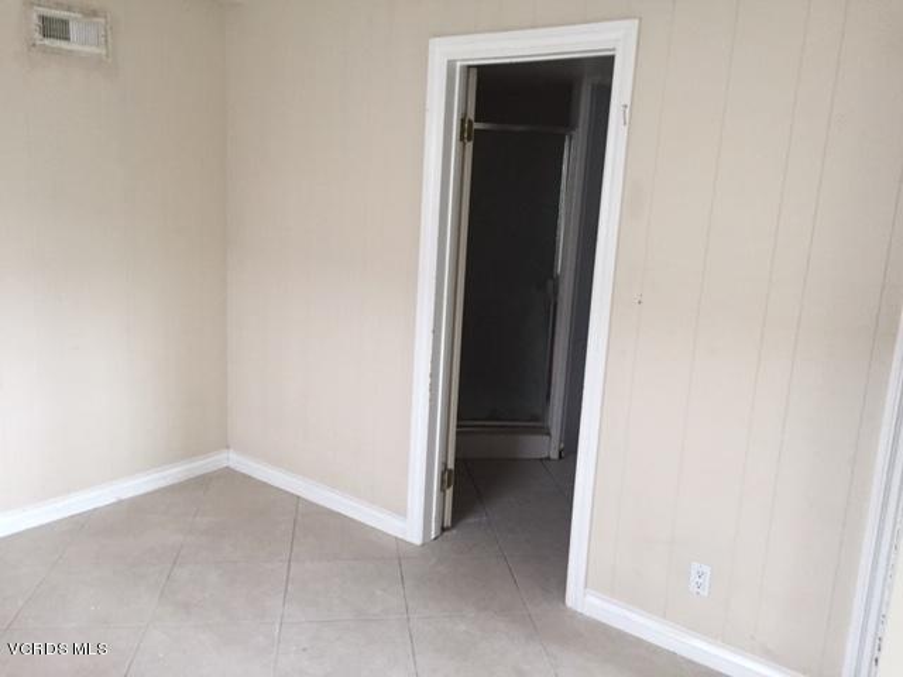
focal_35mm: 29
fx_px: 756
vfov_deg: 48.2
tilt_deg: -12.1
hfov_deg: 61.7
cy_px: 338
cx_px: 452
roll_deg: -4.2
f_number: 2.2
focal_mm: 4.15
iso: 125
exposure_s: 1/30
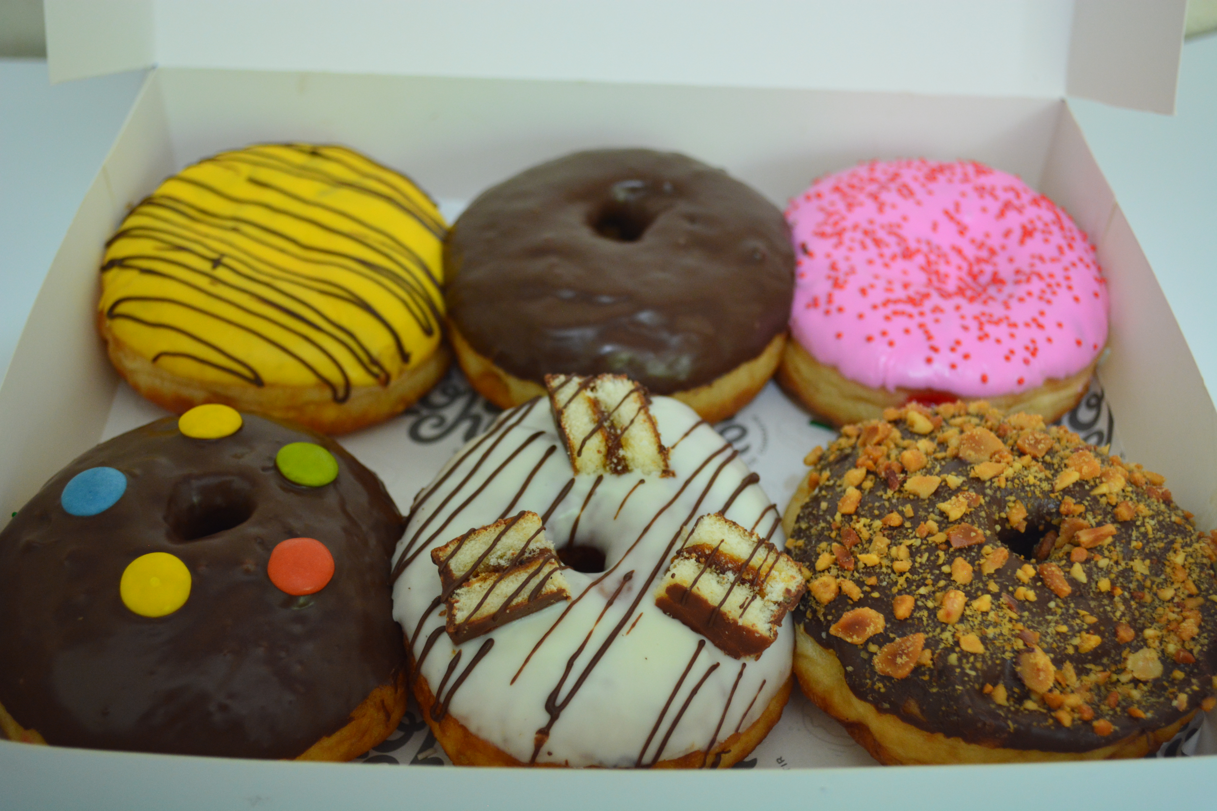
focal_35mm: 45
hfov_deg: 43.6
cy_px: 406
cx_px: 608
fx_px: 1521
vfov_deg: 29.9
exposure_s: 1/30
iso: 1100
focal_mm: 30
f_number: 4.5
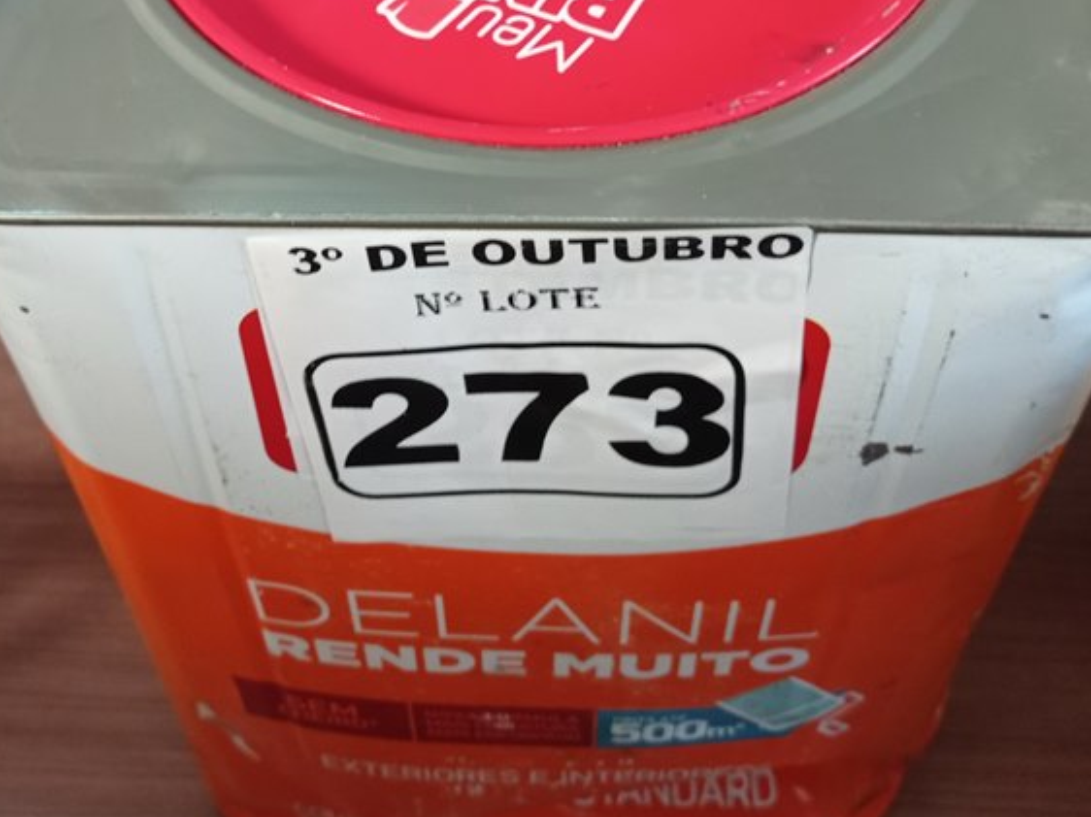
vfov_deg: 28.2
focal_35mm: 51
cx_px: 412
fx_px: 1607
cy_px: 213
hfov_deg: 37.3
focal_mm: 4.7
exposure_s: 1/24
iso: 588
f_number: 1.79
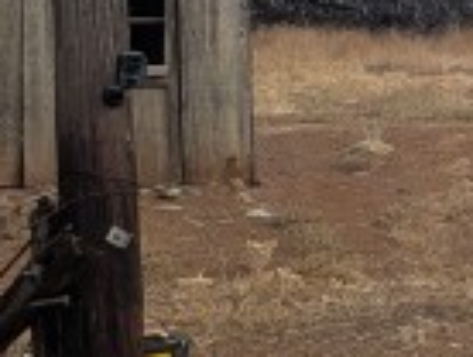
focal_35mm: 178
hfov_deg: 9.6
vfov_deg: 8.3
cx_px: 1200
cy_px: 31
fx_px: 2436
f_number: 1.85
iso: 48
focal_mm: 6.81
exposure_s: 1/1639
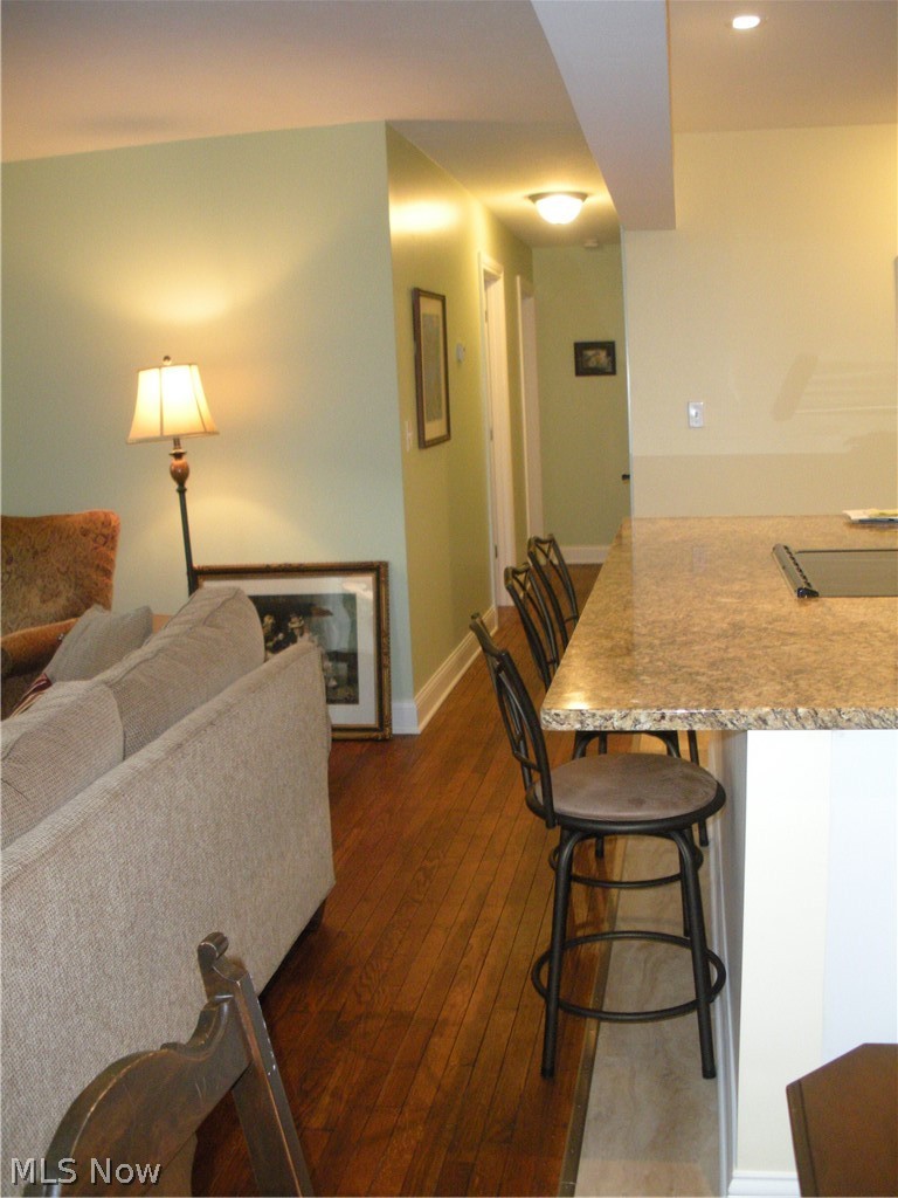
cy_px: 599
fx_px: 1245
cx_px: 449
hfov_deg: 39.7
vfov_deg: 51.4
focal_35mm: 36
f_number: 3.5
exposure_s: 1/30
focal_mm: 6.3
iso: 378
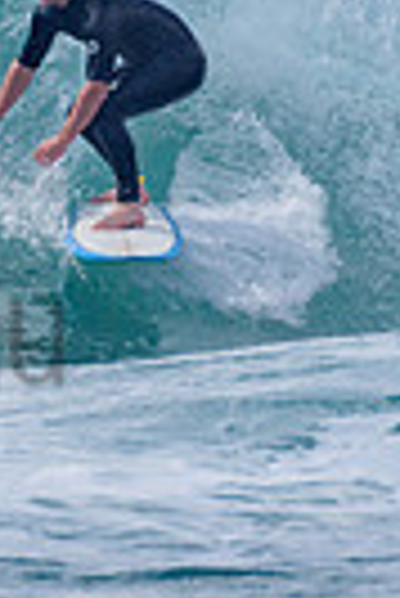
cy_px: 86
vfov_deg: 0.8
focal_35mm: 2677
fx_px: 44498
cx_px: -128
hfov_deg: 0.5
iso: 160
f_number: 5.6
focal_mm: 500
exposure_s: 1/2000
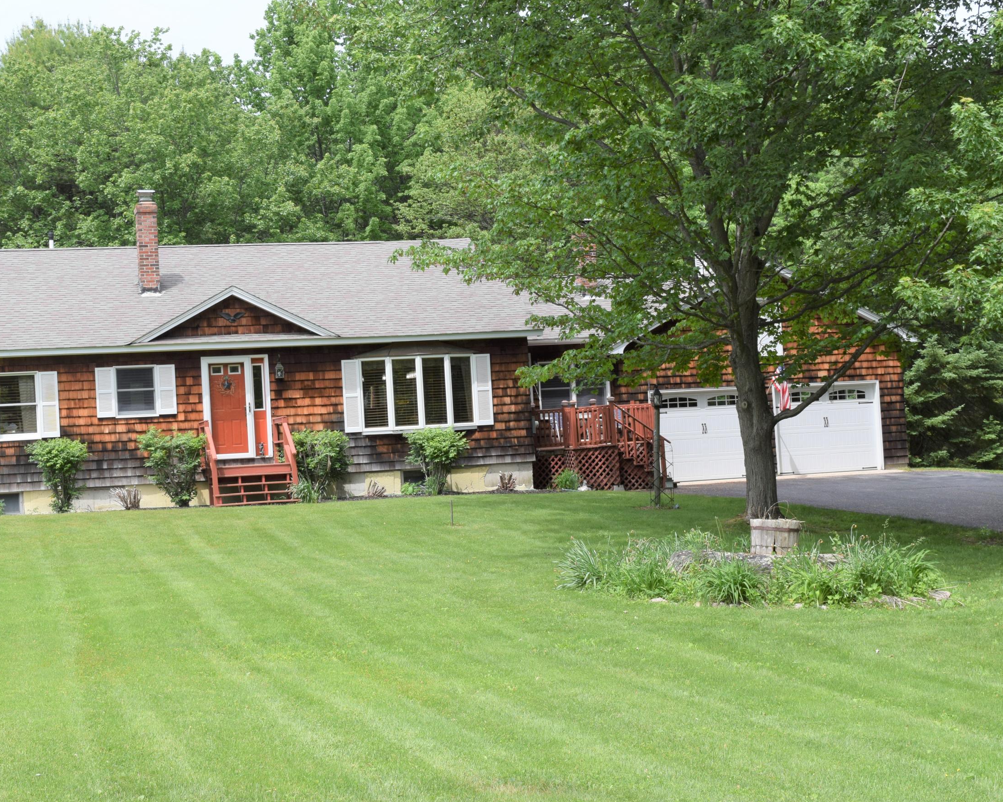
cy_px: 408
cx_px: 440
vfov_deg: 27.3
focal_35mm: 56
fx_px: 1652
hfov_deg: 33.7
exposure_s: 1/250
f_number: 8
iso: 200
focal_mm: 29
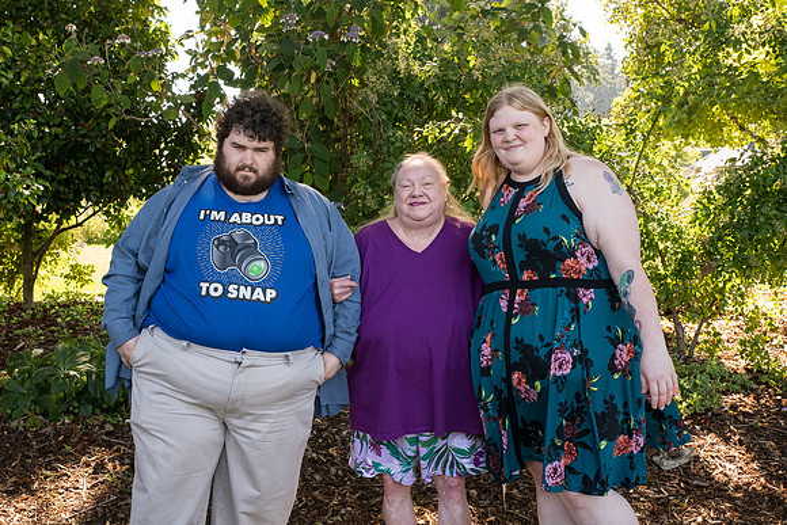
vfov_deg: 25.5
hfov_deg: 37.4
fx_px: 1159
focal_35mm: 53
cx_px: 333
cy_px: 200
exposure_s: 1/320
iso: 1600
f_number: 7.1
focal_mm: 40
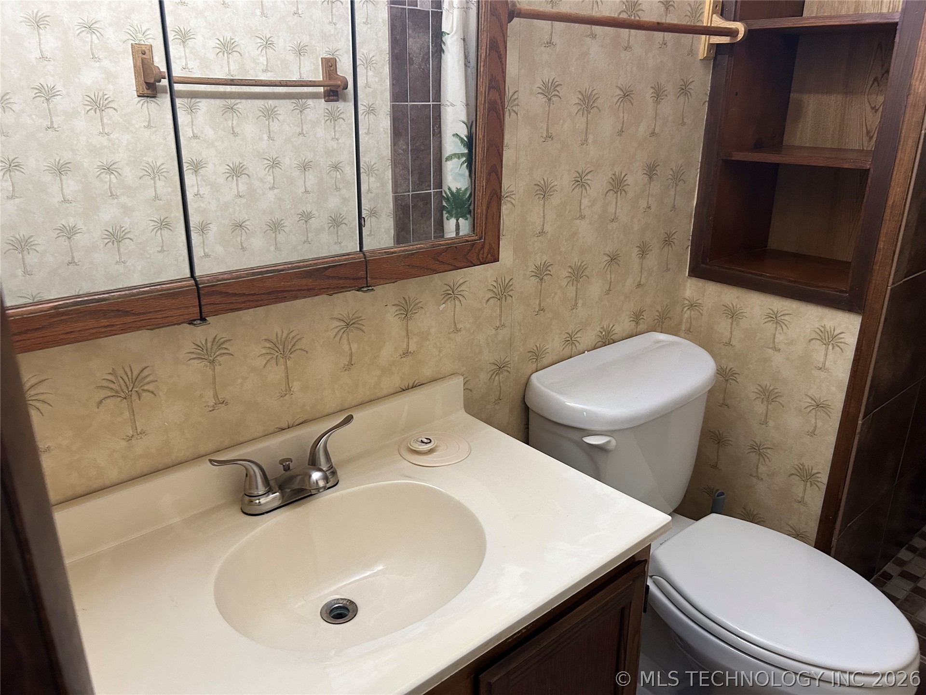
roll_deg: -0.1
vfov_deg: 53.1
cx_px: 463
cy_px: 348
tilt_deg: -19.8
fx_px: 696
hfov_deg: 67.3
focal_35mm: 26
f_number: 1.5
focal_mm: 5.7
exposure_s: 1/60
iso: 250
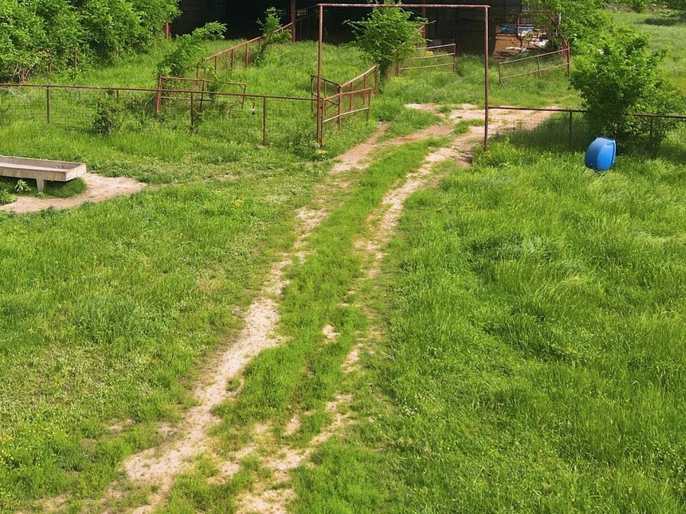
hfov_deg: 40.4
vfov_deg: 29.2
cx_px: 365
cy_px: 21
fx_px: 931
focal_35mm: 47
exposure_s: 1/800
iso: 100
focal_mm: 4.5
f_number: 2.8
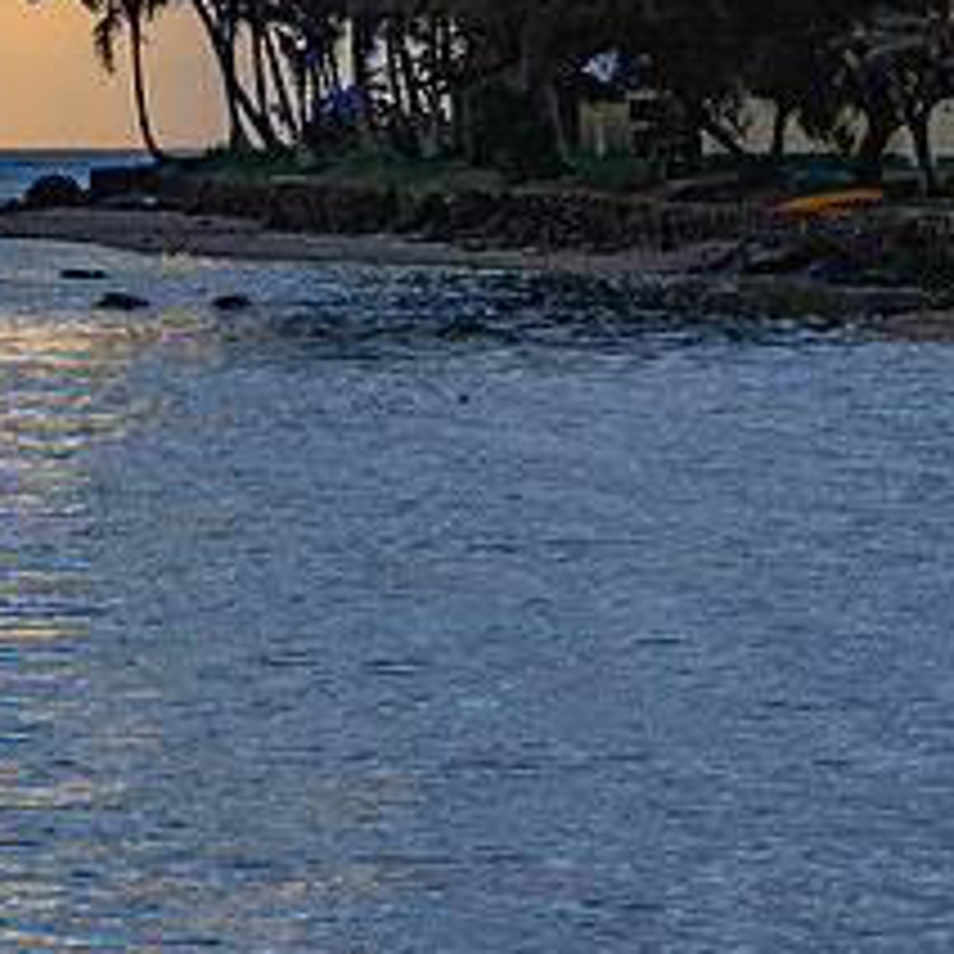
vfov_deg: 6.6
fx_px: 8263
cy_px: 322
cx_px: -333
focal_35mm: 265
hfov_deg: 6.5
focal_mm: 75
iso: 200
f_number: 8
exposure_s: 1/800
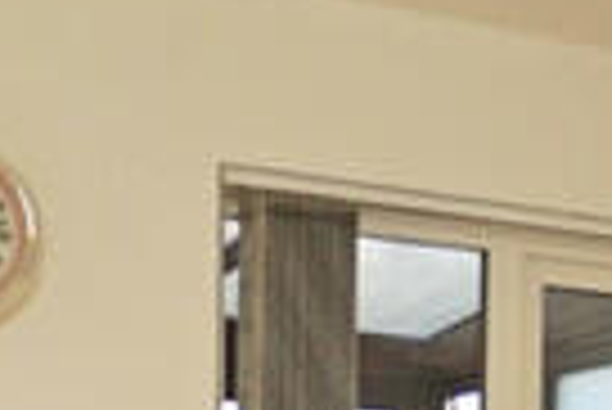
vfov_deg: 11.3
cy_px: 755
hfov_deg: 16.3
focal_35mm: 113
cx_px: 958
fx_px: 1923
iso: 200
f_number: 4
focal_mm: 10
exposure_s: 1/160
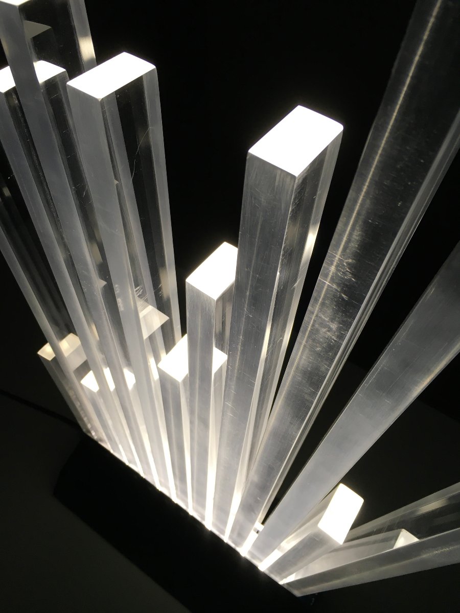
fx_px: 514
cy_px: 306
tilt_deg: -51.2
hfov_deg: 48.2
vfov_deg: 61.7
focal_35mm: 29
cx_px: 230
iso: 25
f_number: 2.2
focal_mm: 4.15
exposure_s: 1/33
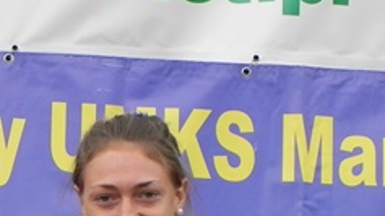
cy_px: 313
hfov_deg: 7.8
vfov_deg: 4.4
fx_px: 2796
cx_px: -13
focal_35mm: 274
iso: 160
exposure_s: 1/154
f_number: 4.5
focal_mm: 15.1
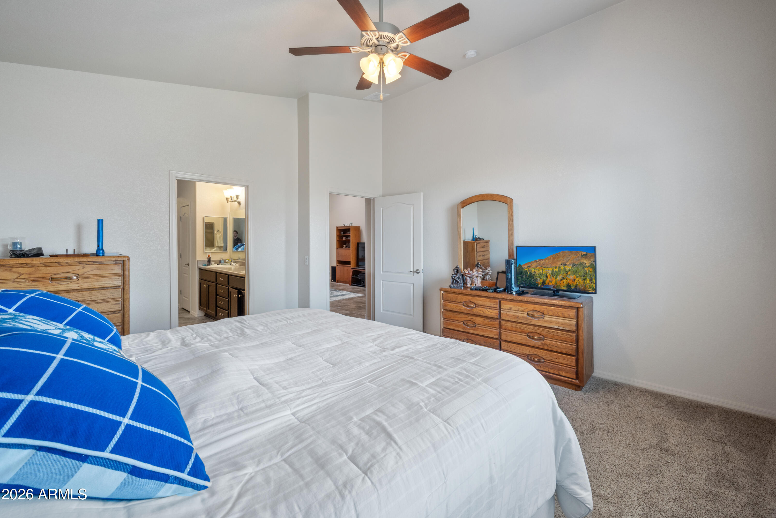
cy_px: 259
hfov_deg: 104.2
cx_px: 388
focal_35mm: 14
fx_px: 302
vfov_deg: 81.2
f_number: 9
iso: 250
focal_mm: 14
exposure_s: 1/2.5
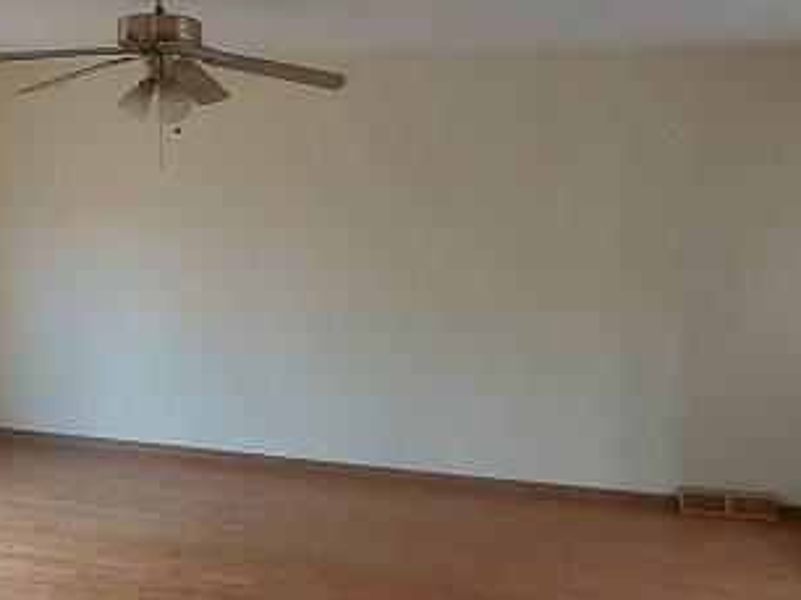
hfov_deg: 53.5
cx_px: 306
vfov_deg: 41.7
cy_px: 259
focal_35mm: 34
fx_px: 786
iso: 125
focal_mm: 1.74
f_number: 2.2
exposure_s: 1/60
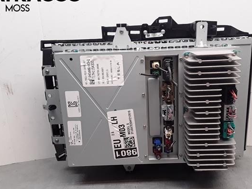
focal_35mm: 34
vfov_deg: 41.8
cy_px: 100
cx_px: 143
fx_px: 247
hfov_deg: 53.8
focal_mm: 2.91
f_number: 1.9
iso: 100
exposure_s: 1/105
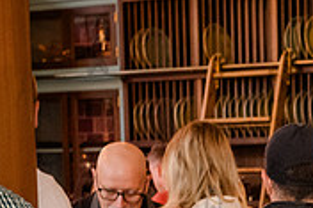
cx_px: 405
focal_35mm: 148
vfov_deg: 8.9
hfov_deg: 13.4
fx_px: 1286
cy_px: 368
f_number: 4.5
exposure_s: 1/200
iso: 4000
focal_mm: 35
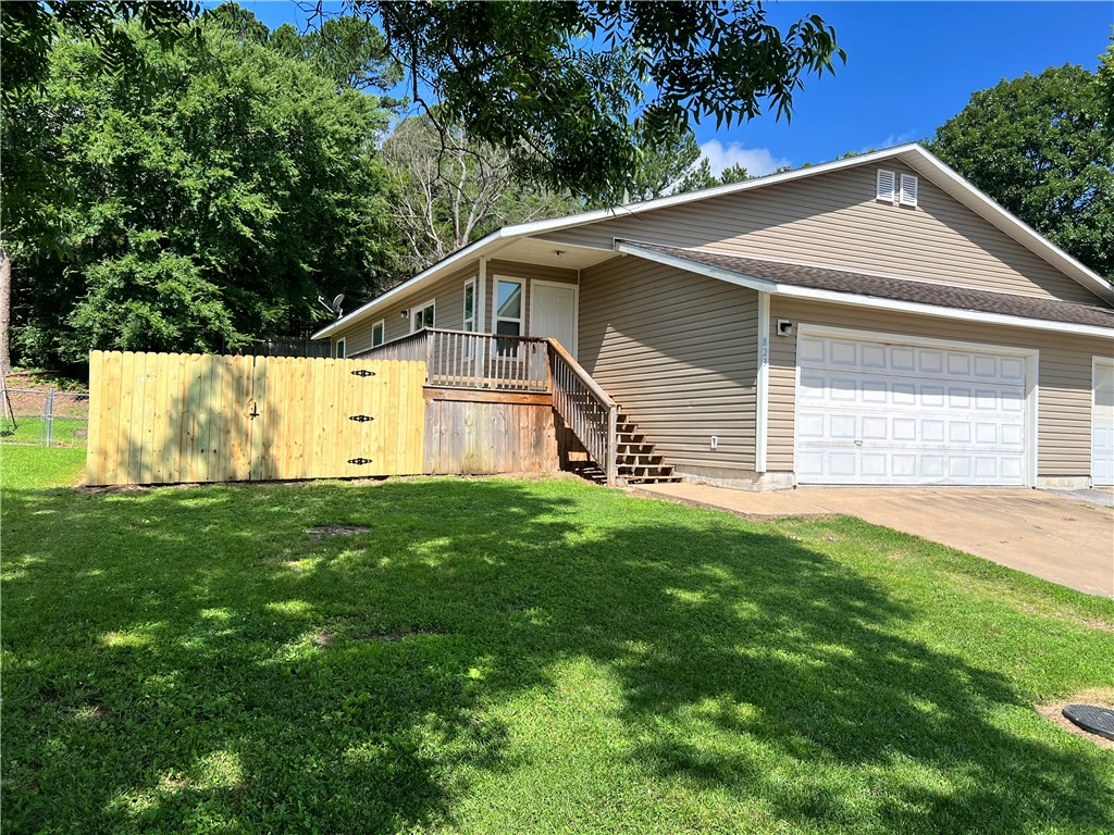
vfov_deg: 53.1
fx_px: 837
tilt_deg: +0.5
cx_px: 557
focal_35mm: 26
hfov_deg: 67.3
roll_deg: -2.9
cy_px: 418
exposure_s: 1/3077
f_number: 1.5
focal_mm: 5.7
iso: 50
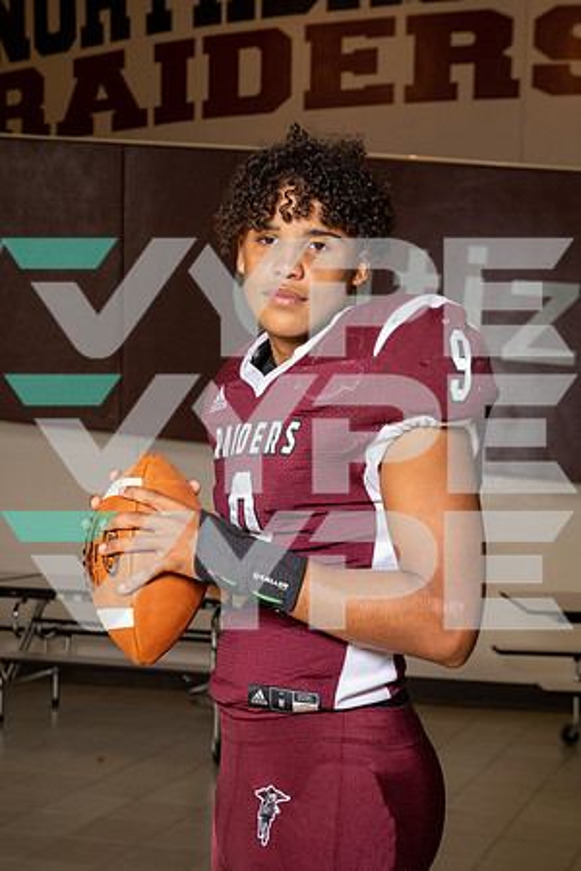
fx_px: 1501
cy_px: 436
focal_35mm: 62
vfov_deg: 32.4
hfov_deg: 21.9
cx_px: 290
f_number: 8
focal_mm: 62
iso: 800
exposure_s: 1/250
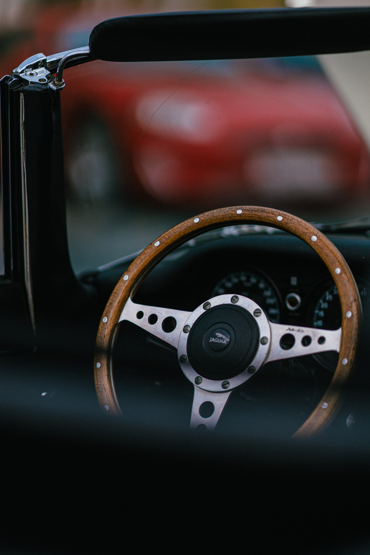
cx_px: 185
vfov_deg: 15.2
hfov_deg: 10.2
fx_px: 2080
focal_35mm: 135
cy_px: 278
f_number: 1.8
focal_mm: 135
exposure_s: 1/3200
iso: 125
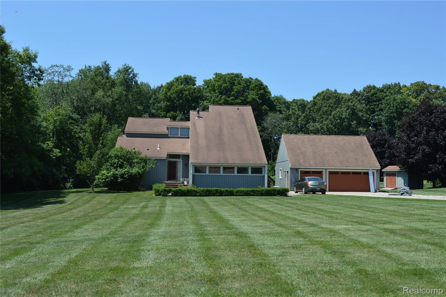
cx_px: 223
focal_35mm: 39
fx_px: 483
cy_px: 148
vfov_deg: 34.2
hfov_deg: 49.6
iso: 100
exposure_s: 1/200
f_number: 7.1
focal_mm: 26
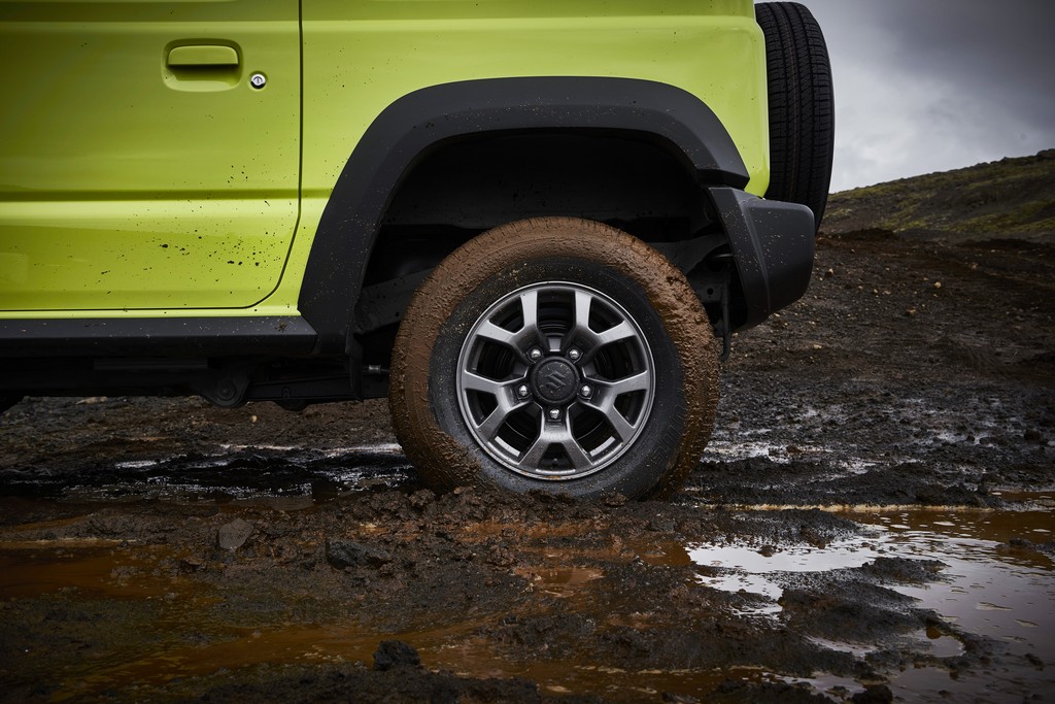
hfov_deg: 44.5
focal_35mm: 44
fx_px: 1290
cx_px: 528
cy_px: 352
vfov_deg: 30.5
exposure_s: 1/60
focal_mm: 44
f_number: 11
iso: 100
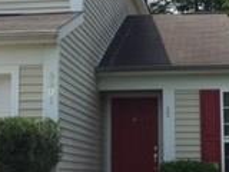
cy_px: 72
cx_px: 73
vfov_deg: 12.8
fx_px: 767
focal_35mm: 116
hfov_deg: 16.9
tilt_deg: +7.6
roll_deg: -0.7
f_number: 2.2
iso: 32
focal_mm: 4.15
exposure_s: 1/2475
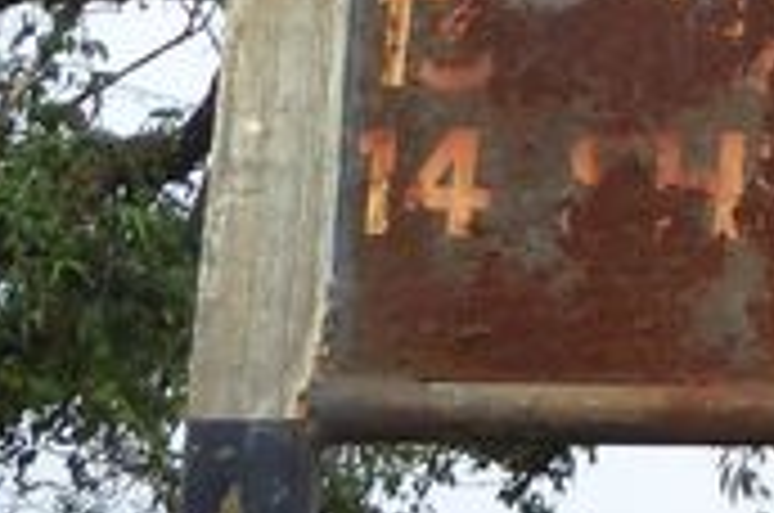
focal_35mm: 223
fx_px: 4786
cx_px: 1534
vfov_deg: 5.9
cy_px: -626
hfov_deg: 8.7
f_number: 3.9
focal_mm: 7.8
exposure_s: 1/200
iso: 80
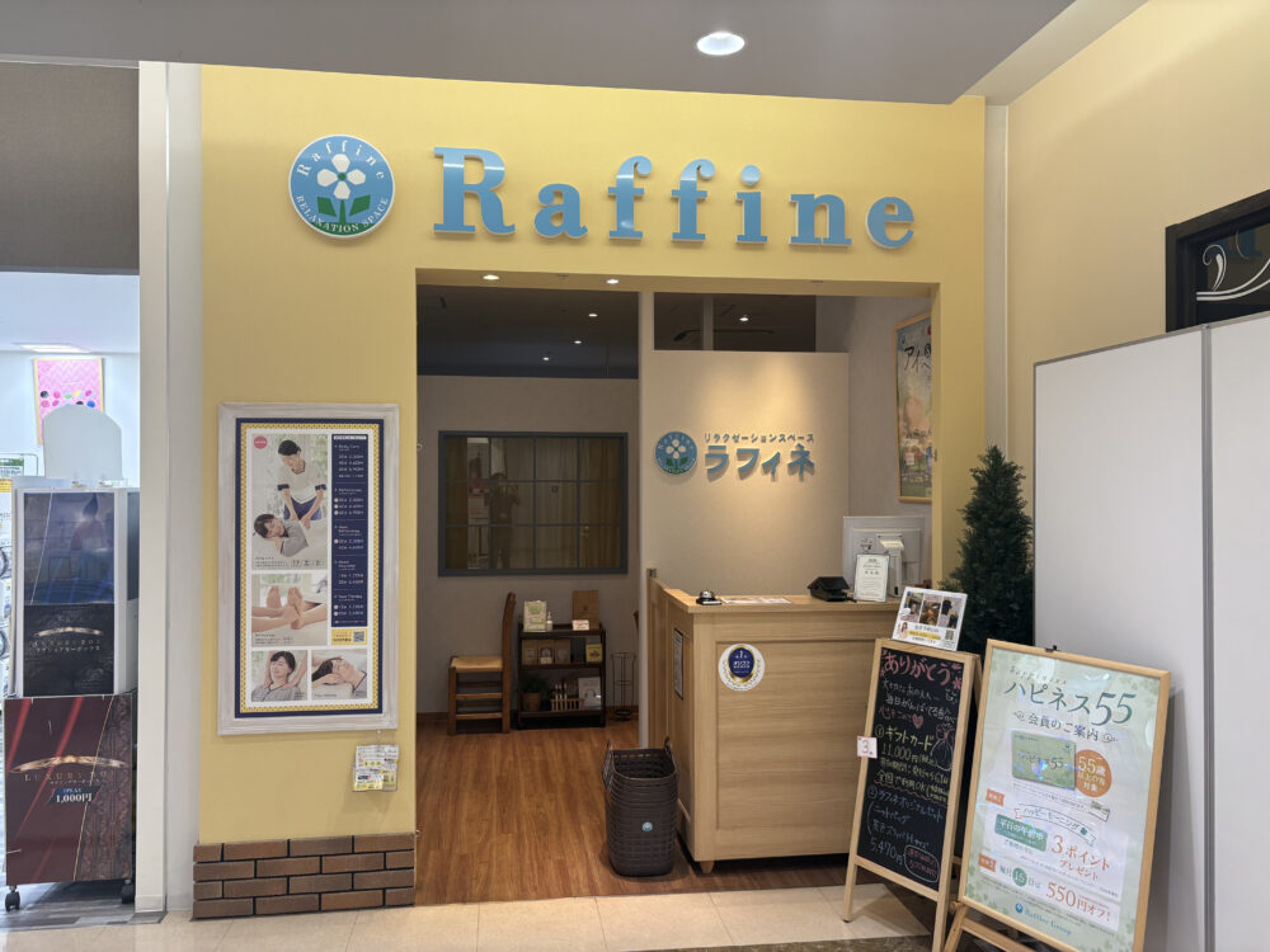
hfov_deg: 67.3
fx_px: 954
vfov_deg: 53.1
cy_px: 476
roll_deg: +0.8
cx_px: 635
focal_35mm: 26
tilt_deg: +0.1
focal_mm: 5.96
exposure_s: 1/120
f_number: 1.6
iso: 80
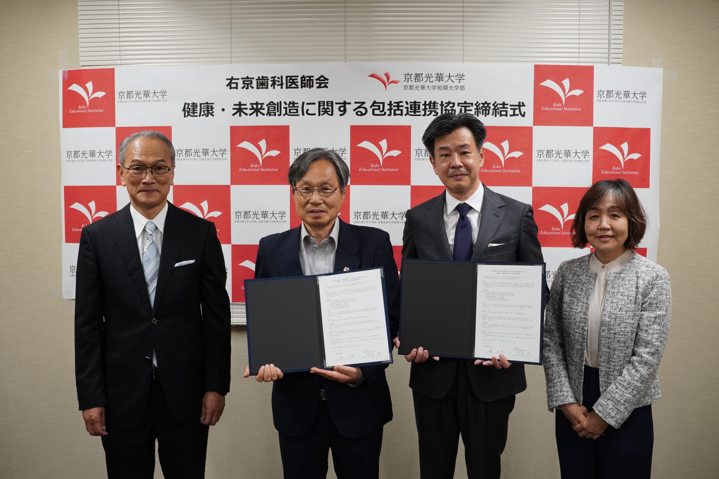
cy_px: 240
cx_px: 360
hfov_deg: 58.3
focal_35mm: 32
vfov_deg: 40.8
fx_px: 644
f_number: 5.6
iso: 500
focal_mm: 21.5
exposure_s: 1/40
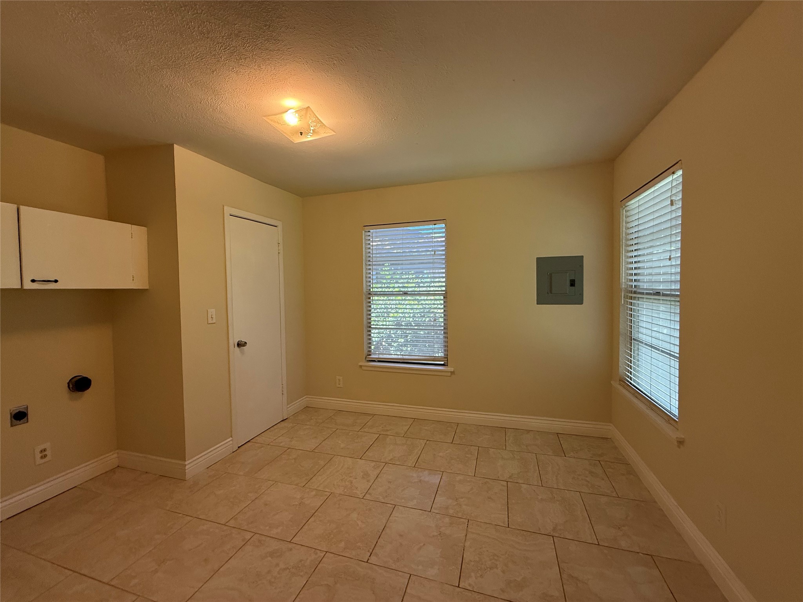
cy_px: 301
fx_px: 325
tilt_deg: -2.2
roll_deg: +0.6
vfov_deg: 85.7
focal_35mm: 14
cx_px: 402
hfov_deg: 102.1
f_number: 2.2
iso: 250
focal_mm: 2.22
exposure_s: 1/120
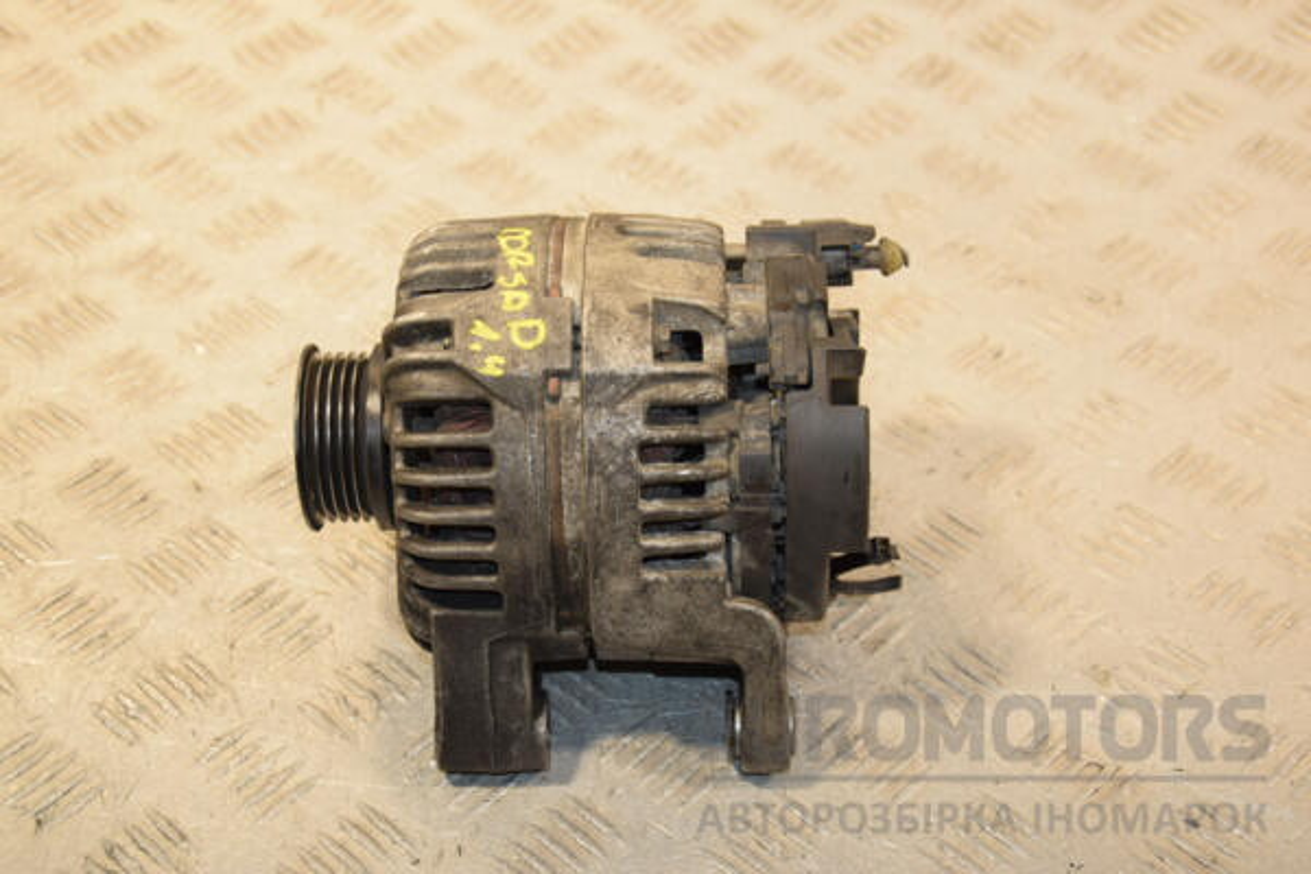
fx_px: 2294
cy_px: 437
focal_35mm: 63
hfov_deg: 31.9
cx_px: 656
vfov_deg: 21.6
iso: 800
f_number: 5.6
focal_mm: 42
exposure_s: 1/200
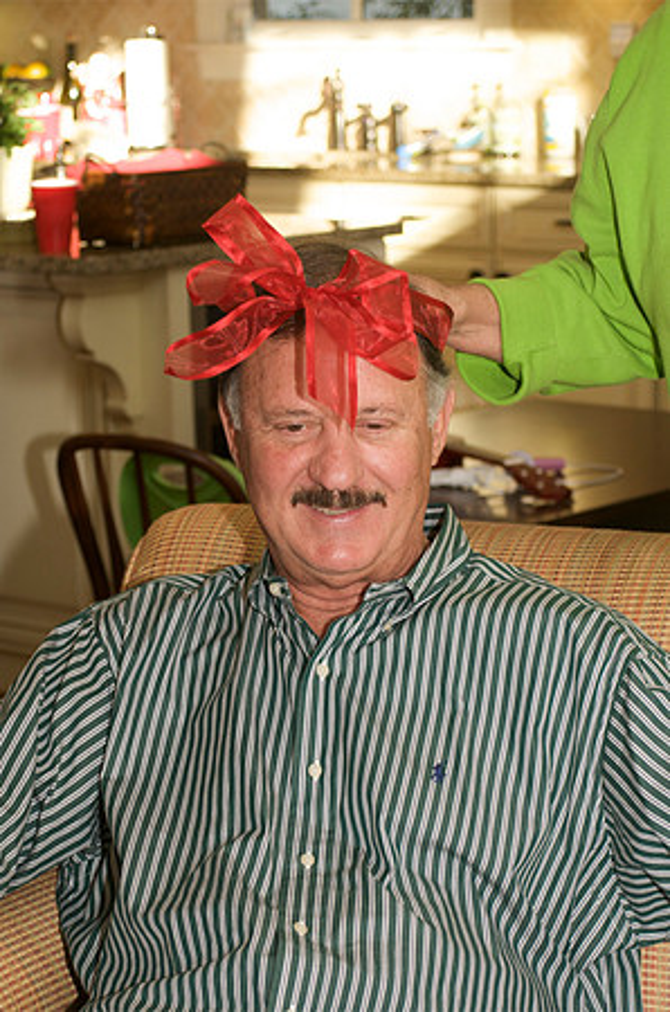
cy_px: 506
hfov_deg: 13.4
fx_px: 2861
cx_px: 335
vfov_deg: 20.1
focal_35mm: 102
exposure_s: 1/60
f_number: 5.3
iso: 200
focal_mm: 68
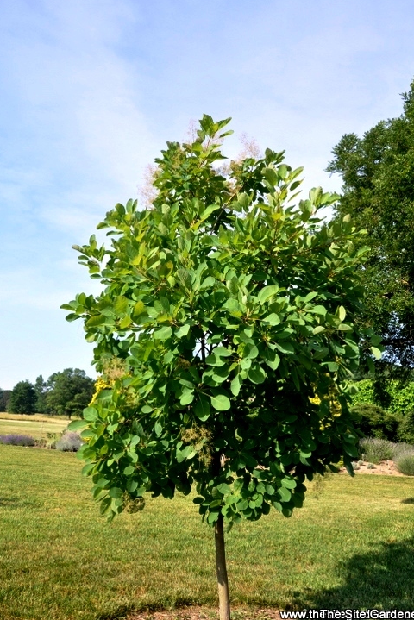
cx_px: 210
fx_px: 517
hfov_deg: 43.6
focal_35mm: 30
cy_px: 291
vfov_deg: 61.9
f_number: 11
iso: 200
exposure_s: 1/125
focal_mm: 18
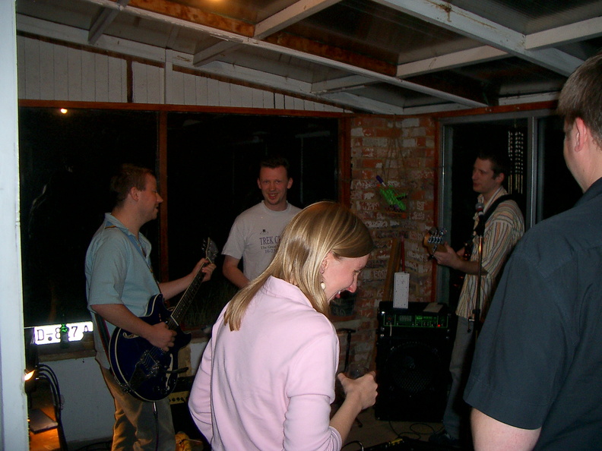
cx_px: 301
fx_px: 609
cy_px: 226
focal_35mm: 35
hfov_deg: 52.6
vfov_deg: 40.7
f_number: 2.6
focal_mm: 5.8
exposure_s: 1/40
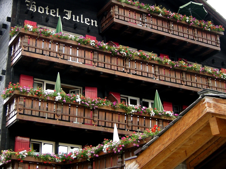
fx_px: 313
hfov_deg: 39.7
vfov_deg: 30.3
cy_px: 84
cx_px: 113
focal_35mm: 48
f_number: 3.1
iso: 64
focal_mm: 10.1
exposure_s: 1/114
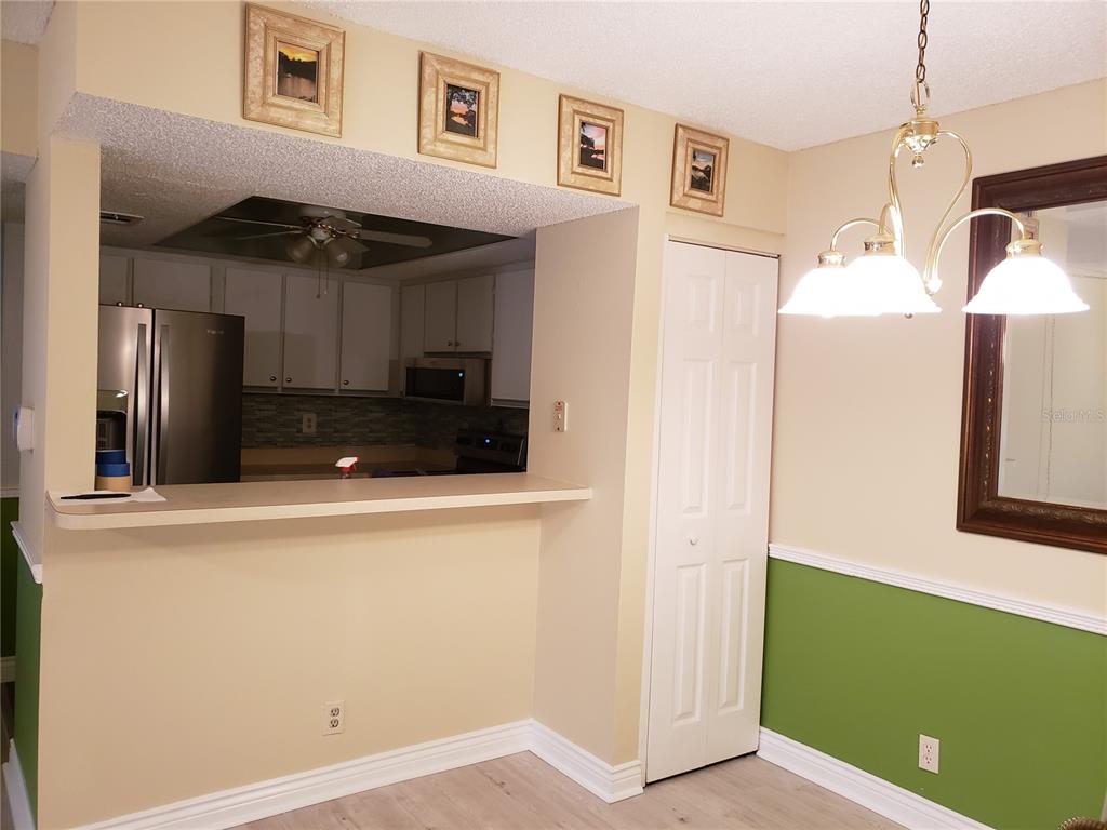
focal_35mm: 26
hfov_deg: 67.3
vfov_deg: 53.1
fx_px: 831
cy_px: 415
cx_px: 554
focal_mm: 4.3
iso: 320
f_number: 1.5
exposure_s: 1/60
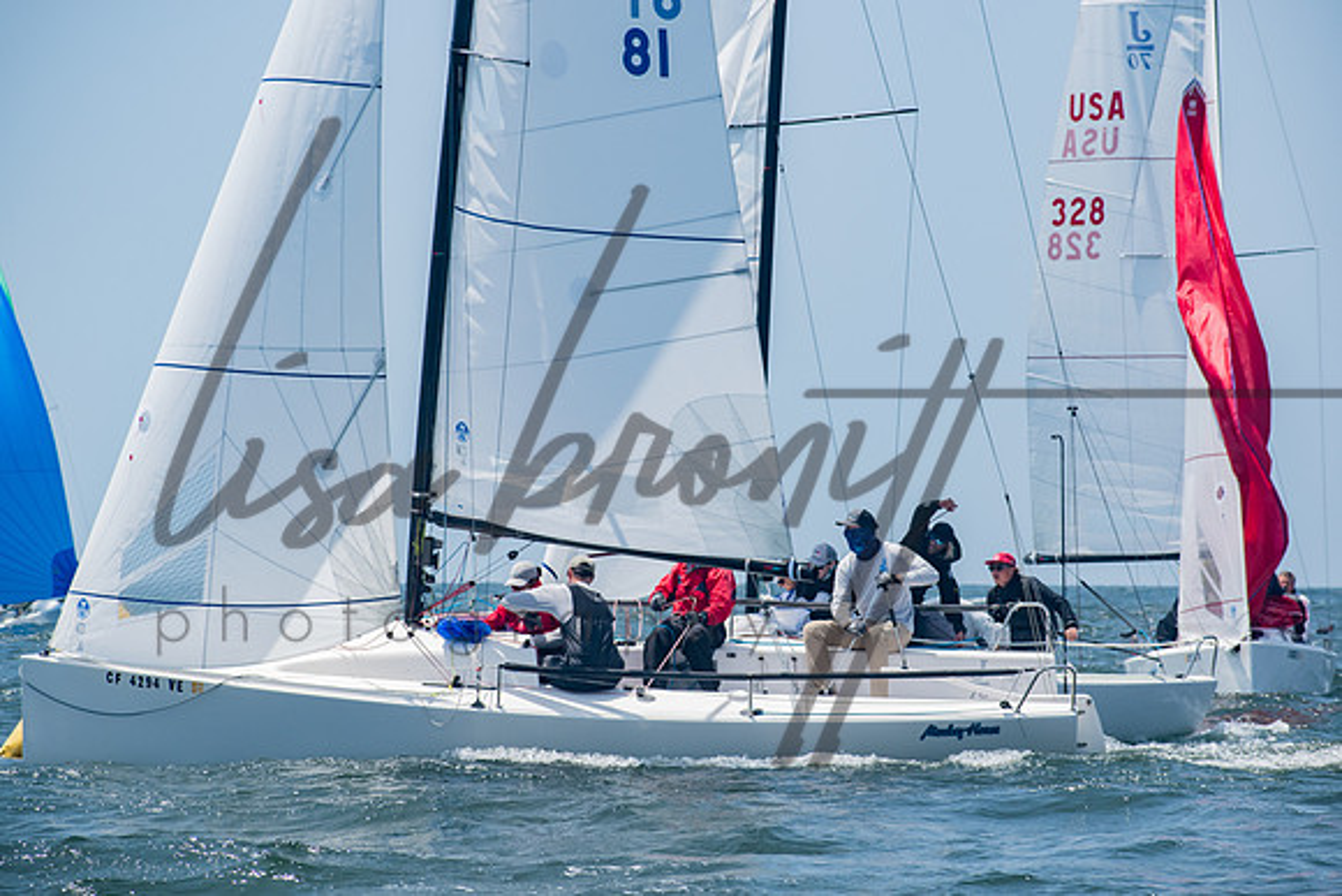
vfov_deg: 6.8
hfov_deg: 10.2
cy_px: 448
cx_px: 677
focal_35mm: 201
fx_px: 7510
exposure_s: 1/1250
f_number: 8
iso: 400
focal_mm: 130
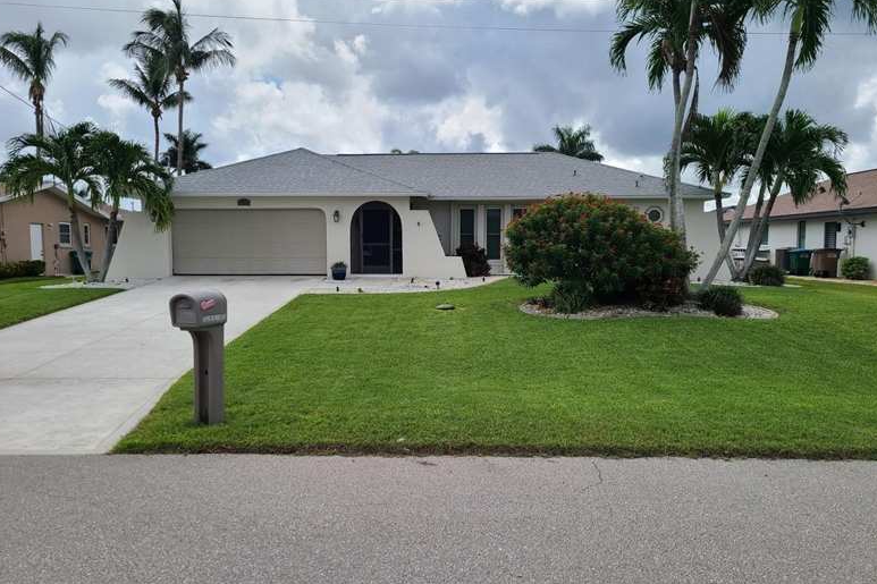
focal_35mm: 28
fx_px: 682
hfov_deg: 65.5
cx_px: 436
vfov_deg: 46.4
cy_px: 308
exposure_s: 1/2071
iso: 40
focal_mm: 5.4
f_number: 1.8
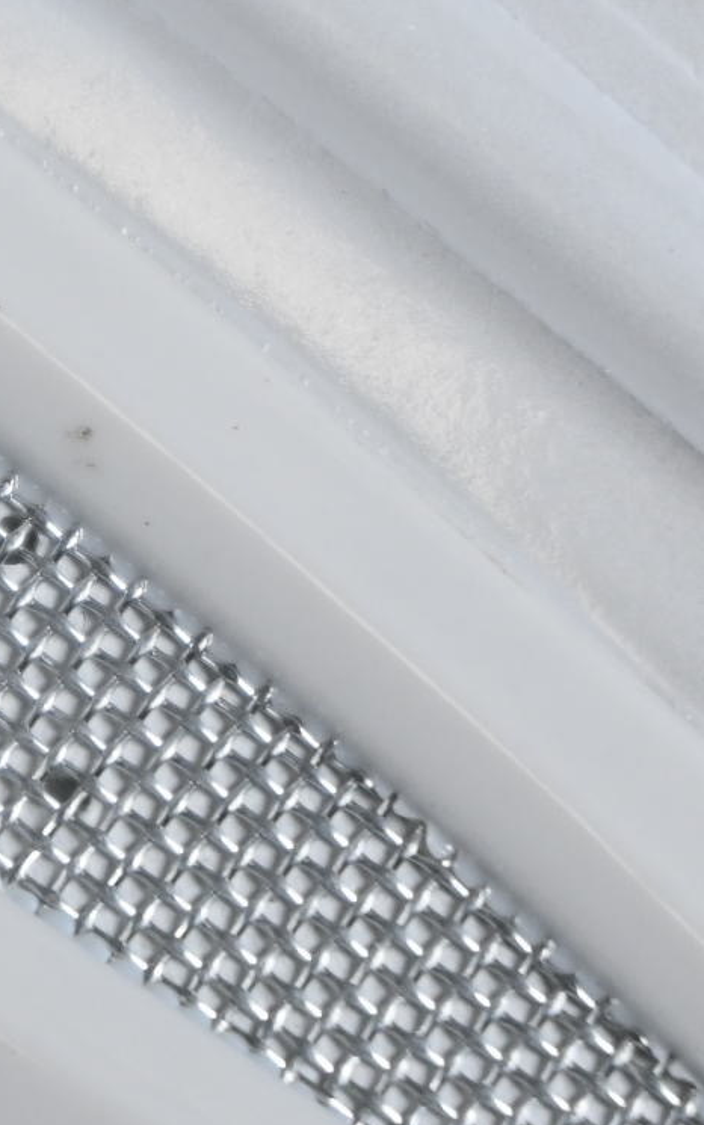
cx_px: -621
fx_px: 6044
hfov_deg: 6.5
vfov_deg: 10.6
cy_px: 273
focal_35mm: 197
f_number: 6.3
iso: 400
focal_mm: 50
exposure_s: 1/200
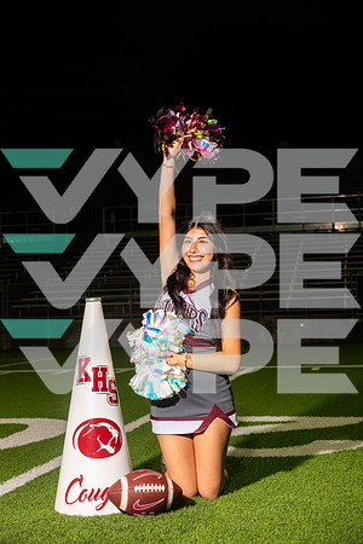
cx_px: 182
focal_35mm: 60
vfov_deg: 33.4
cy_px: 272
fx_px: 907
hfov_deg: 22.6
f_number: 7.1
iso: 1000
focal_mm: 60
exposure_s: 1/400
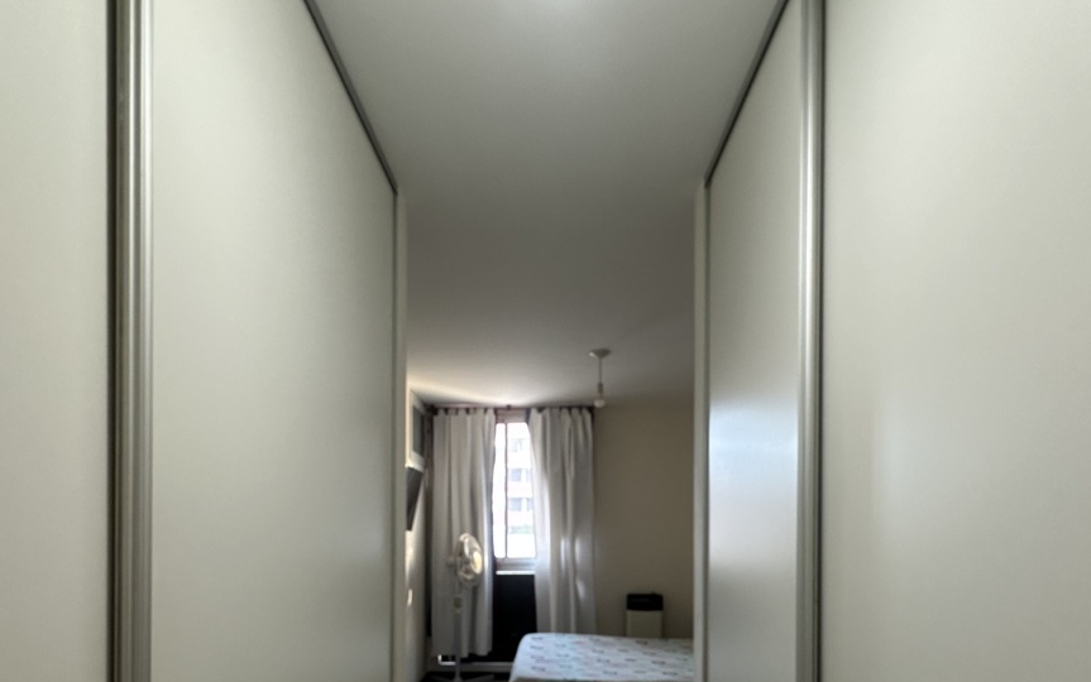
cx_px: 530
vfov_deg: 52.0
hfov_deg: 79.6
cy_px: 534
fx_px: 654
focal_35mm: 22
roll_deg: -0.5
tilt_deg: -0.9
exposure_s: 1/50
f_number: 2.2
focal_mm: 2.22
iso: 160
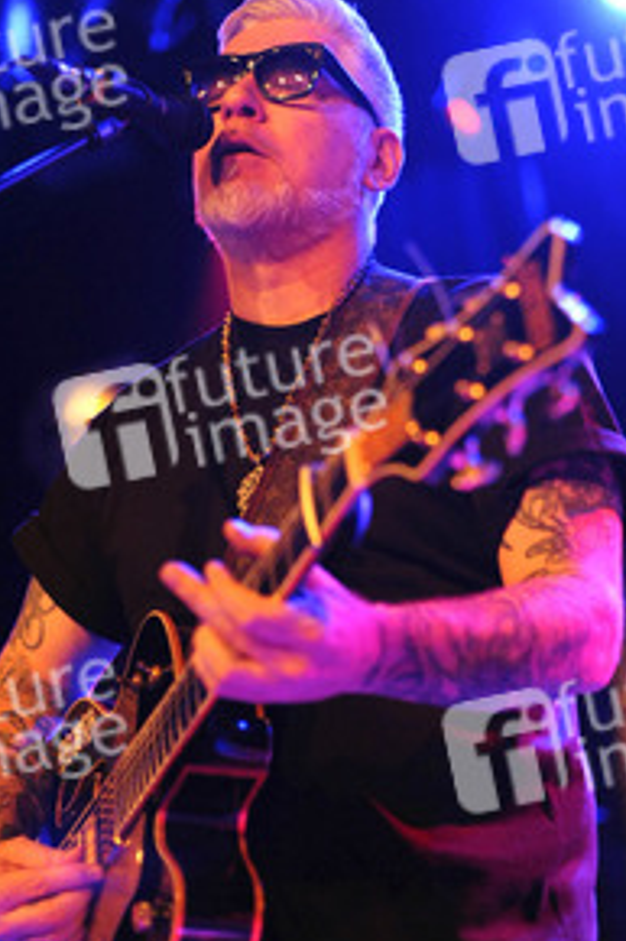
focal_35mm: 69
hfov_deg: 19.7
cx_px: 316
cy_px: 574
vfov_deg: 29.2
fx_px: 1802
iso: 3200
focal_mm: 50
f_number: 2
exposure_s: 1/160
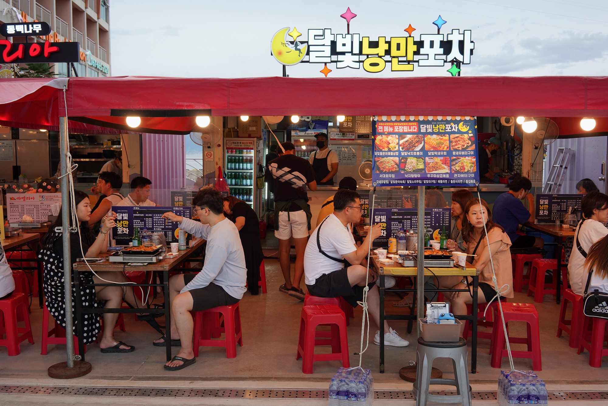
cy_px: 203
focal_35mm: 35
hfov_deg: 54.4
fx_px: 591
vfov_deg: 37.9
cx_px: 304
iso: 400
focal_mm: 35
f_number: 6.3
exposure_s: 1/100
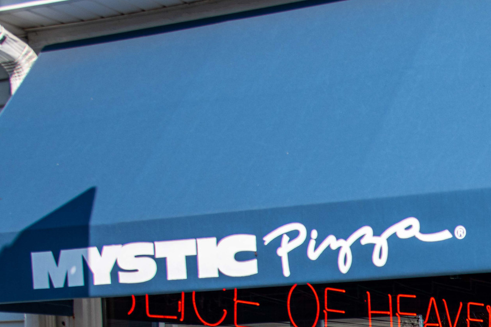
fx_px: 1527
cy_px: 481
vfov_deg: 11.7
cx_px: 698
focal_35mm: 112
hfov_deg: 16.8
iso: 100
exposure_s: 1/640
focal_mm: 34
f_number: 5.6
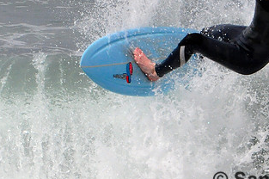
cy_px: 61
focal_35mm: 1528
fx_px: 11405
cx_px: 200
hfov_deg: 1.4
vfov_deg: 0.9
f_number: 10
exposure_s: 1/4000
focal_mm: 550
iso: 900
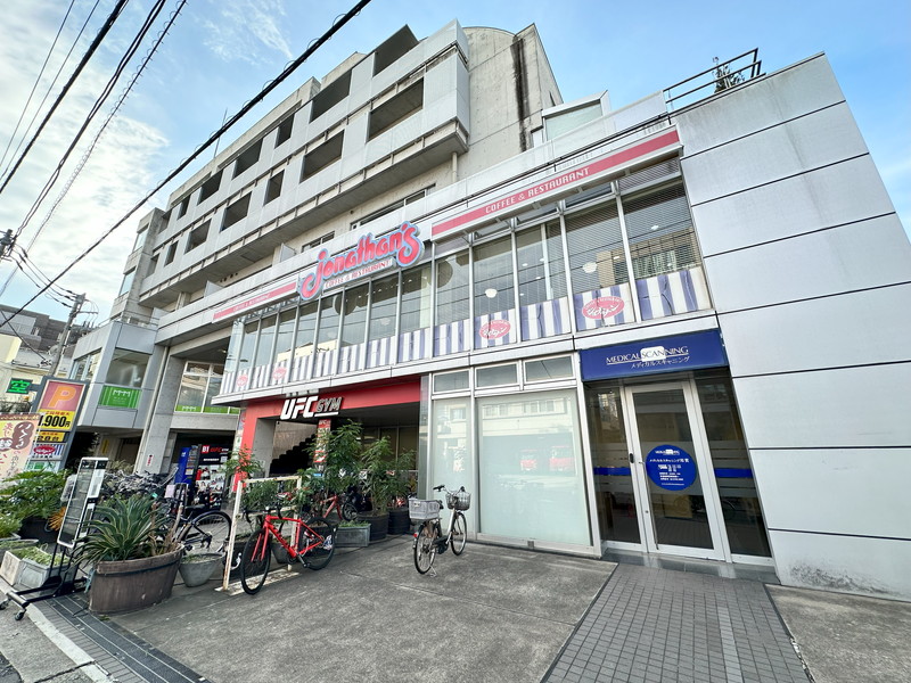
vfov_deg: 85.7
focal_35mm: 14
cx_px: 456
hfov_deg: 102.1
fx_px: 368
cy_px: 342
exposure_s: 1/460
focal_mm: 2.22
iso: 40
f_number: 2.2
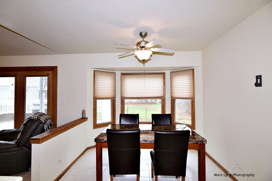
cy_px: 90
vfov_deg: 72.1
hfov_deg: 95.0
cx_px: 136
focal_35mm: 16
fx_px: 125
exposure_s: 1/100
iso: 800
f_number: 5
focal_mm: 11
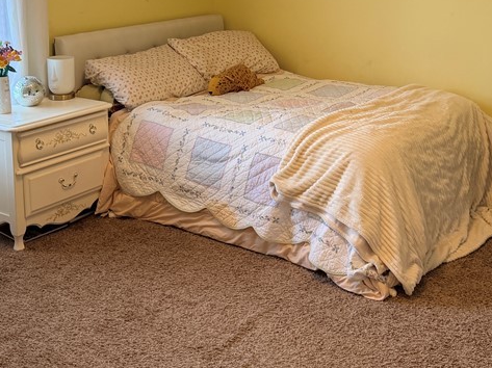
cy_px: 52
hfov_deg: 36.8
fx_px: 739
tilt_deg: -9.2
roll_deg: +0.7
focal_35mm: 52
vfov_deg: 27.2
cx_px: 275
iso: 200
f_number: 1.78
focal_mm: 6.76
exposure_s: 1/120
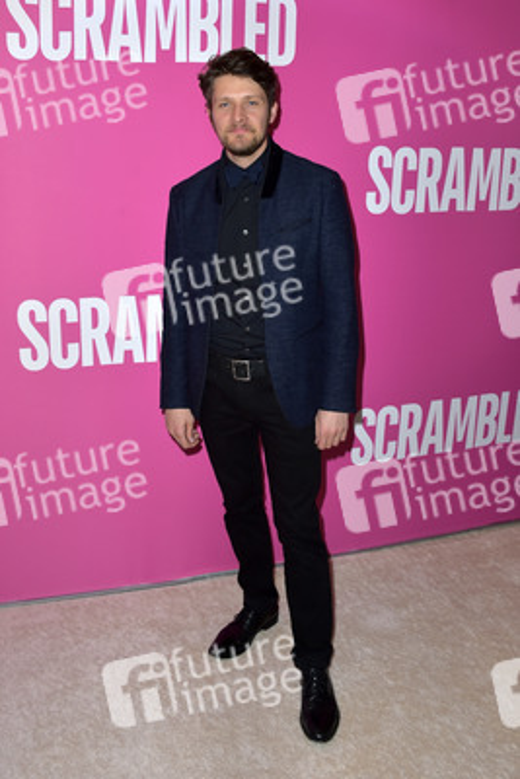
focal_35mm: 28
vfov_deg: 65.5
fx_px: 606
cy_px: 390
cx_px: 260
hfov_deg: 46.4
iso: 160
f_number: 6.3
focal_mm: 28
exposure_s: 1/250
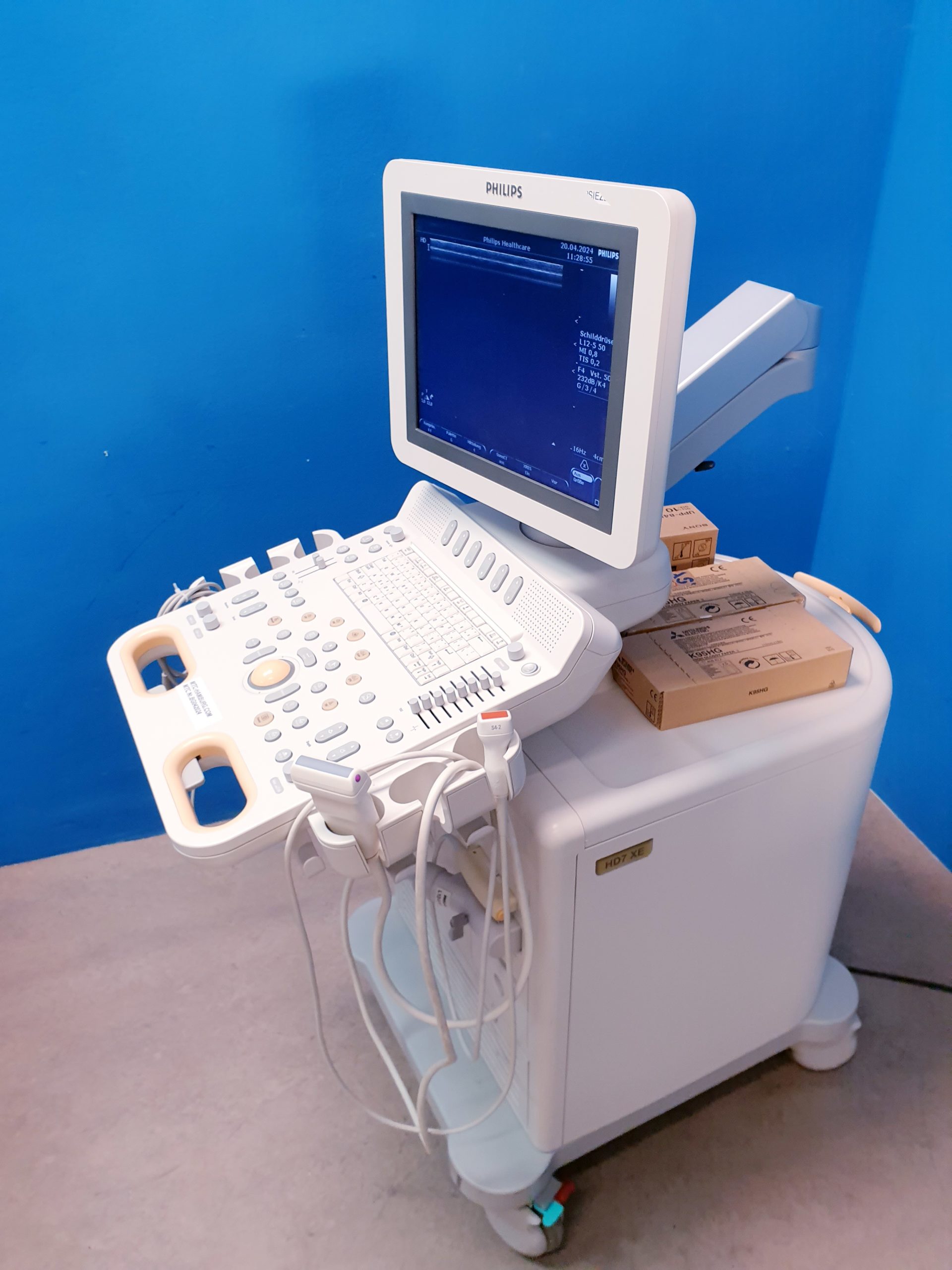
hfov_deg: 53.1
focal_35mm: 26
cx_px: 476
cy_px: 635
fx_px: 953
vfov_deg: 67.3
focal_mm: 4.3
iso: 125
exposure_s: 1/50
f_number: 2.4
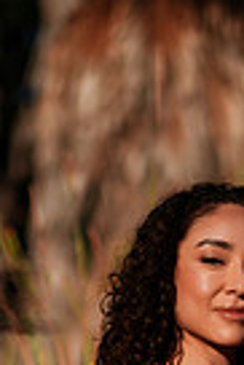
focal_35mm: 192
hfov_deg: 7.1
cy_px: 601
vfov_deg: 10.2
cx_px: 231
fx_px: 1947
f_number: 1.8
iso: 50
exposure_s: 1/8000
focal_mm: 58
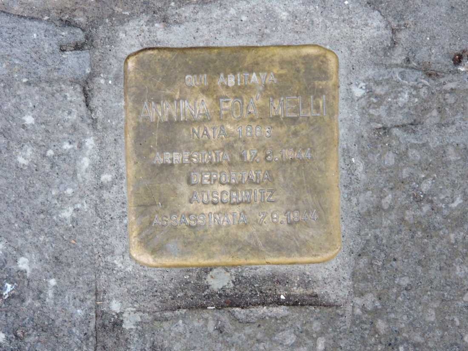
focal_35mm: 185
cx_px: 234
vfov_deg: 8.0
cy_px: 176
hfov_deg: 10.7
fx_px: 2501
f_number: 4.6
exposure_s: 1/125
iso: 400
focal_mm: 33
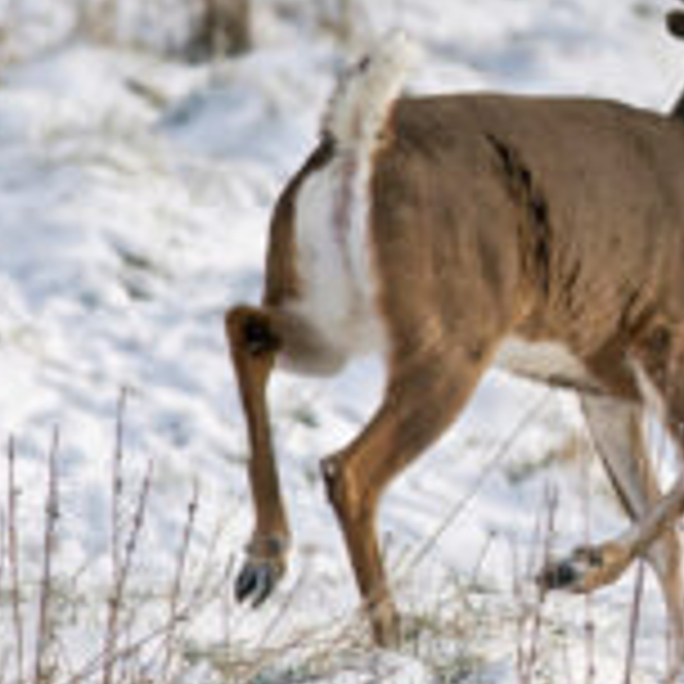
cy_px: 124
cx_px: 878
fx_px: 25284
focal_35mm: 1131
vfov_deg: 1.5
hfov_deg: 1.5
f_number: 4.5
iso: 200
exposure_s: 1/1600
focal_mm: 300
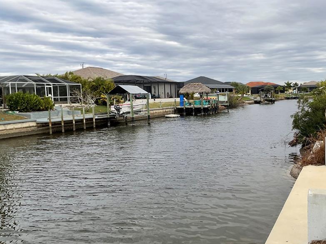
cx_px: 193
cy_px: 127
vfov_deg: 37.7
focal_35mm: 38
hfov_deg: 48.7
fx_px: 358
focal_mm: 3
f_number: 1.8
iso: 16
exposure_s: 1/1342
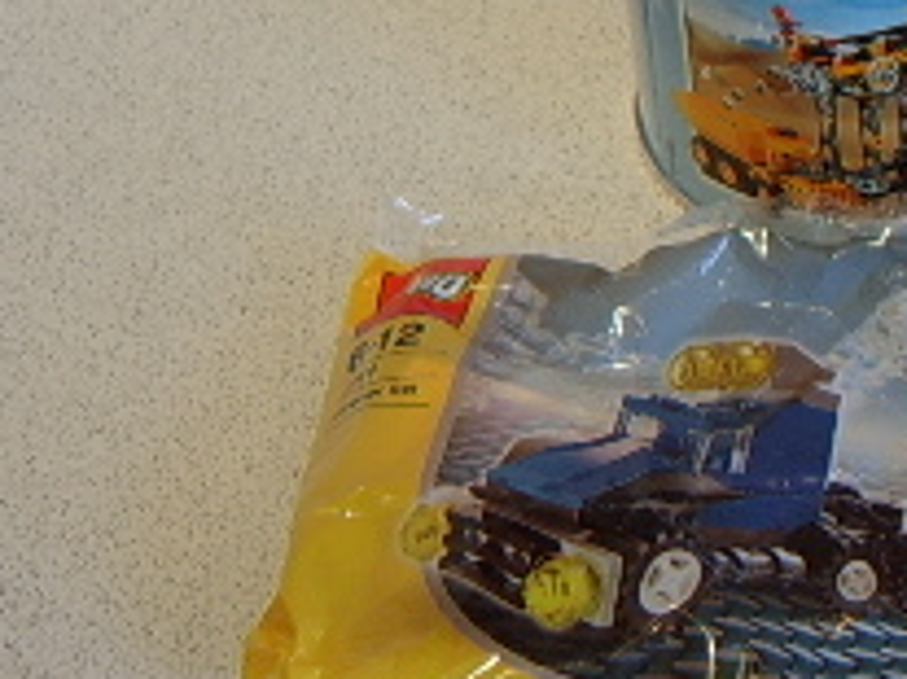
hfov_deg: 19.0
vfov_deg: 15.1
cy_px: -4
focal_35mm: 96
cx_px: 1179
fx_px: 2514
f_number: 2.7
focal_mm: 8.13
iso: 100
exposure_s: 1/38
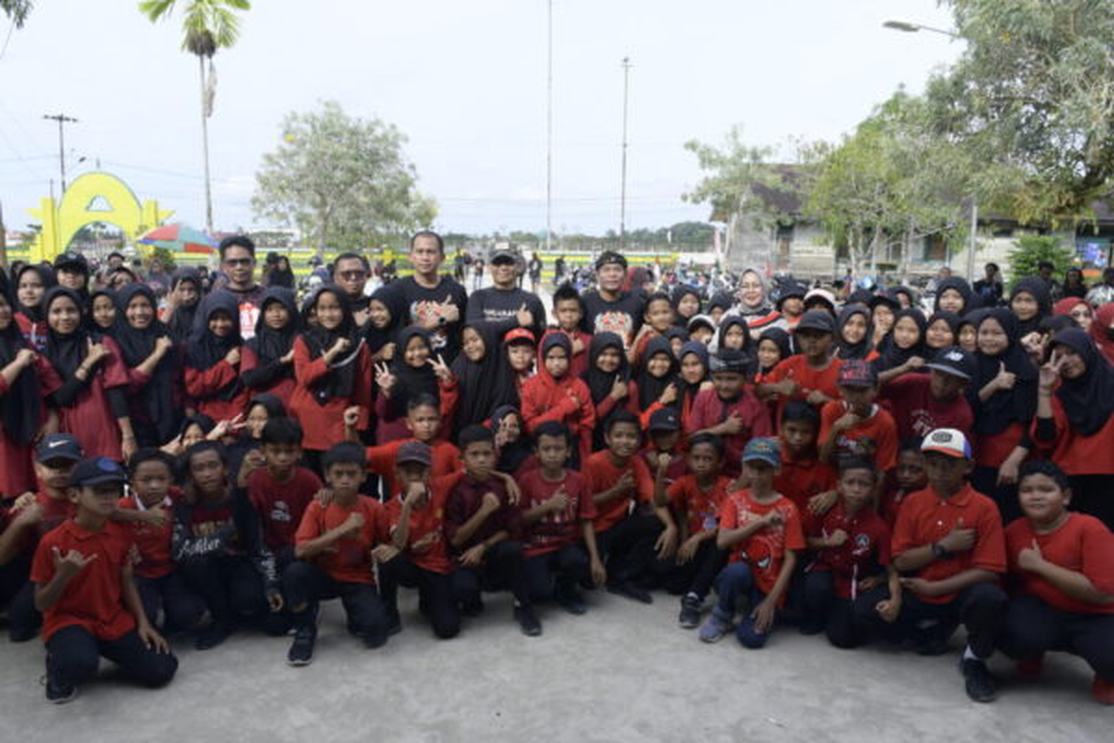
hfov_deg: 67.4
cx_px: 557
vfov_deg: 47.9
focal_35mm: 27
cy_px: 372
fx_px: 835
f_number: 9
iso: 160
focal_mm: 18
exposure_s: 1/125
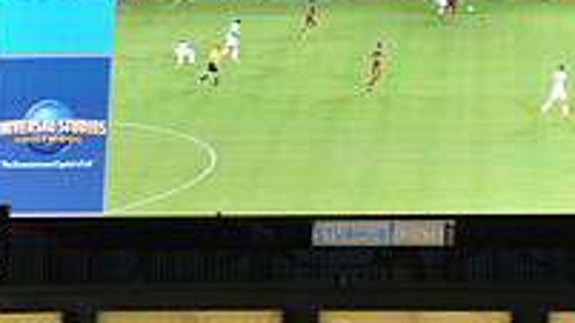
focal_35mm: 424
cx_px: 429
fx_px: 6464
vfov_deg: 2.9
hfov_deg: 5.1
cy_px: -14
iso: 1250
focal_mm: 140
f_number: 10
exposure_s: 1/400
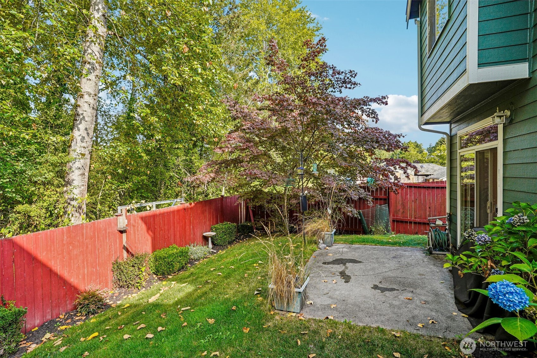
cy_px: 179
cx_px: 268
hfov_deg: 93.3
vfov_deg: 70.4
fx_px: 254
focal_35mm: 17
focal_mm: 17
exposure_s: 1/125
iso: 400
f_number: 8
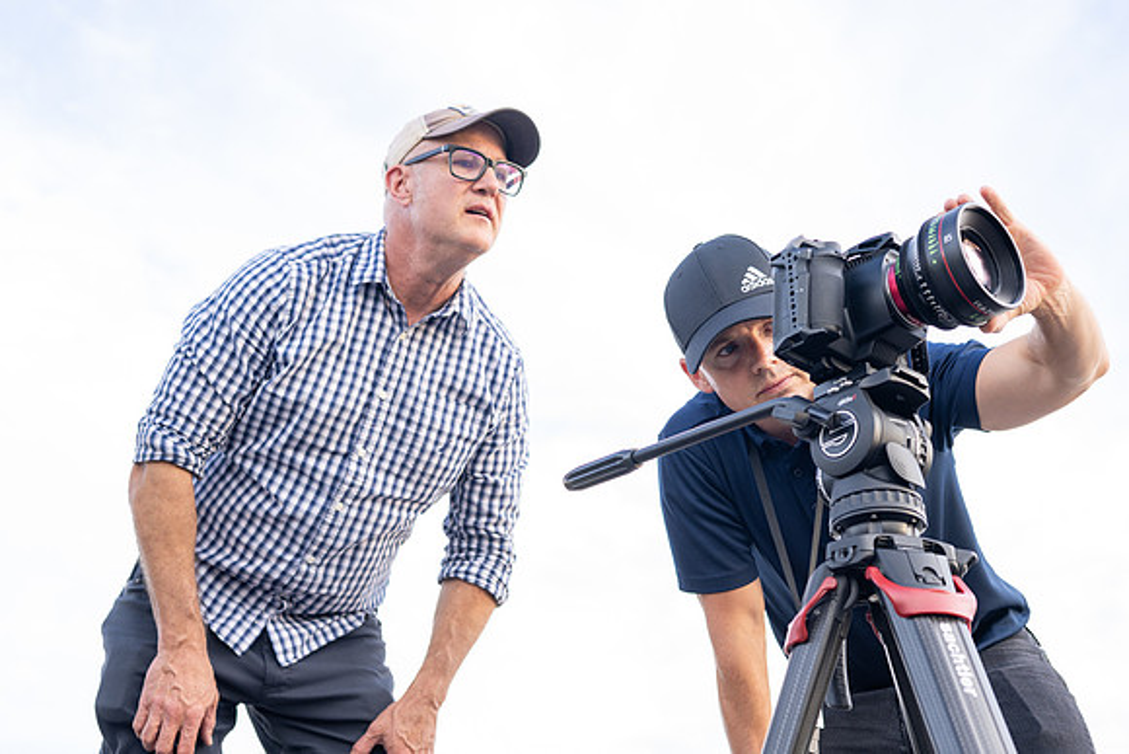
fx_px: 1568
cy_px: 377
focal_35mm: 50
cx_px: 564
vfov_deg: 27.0
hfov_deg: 39.6
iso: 200
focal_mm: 50
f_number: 4.5
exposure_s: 1/100
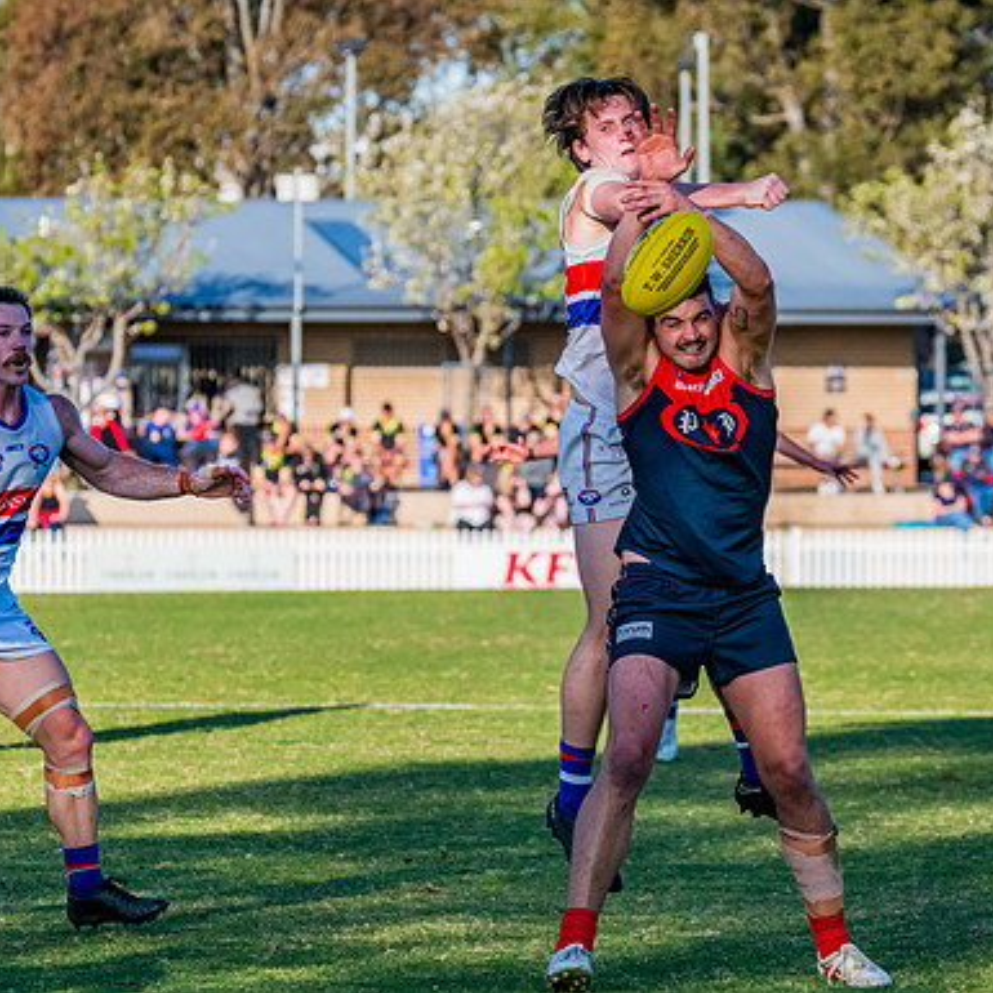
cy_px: 449
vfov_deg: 5.6
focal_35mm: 315
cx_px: 641
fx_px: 10223
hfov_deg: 5.6
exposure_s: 1/1600
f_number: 9
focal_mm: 220
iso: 800
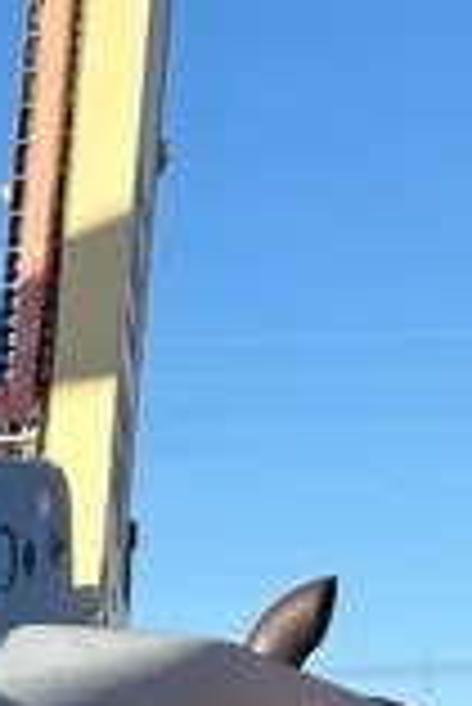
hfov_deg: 9.9
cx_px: -553
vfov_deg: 14.1
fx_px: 2472
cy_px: 1324
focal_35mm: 126
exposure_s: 1/2299
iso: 50
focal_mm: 5.7
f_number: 1.5
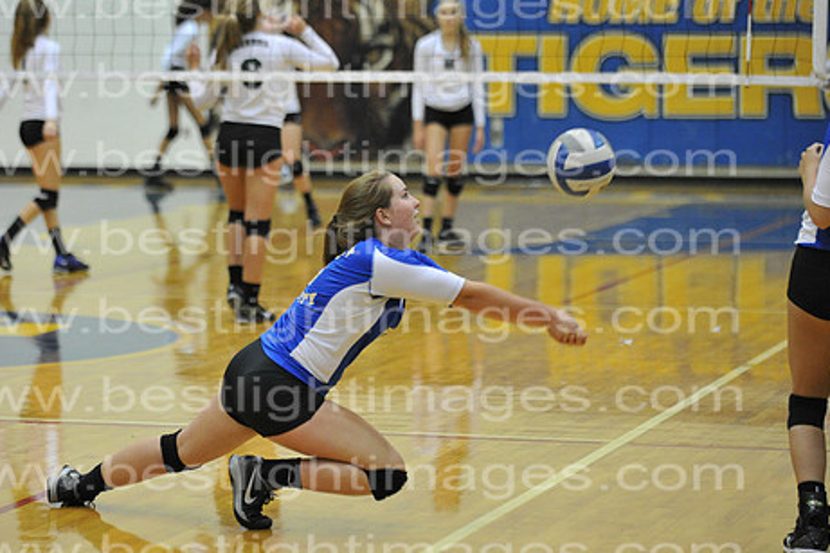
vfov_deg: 7.8
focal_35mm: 176
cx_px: 337
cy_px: 281
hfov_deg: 11.7
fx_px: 4056
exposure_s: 1/500
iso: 6400
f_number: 3.2
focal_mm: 140
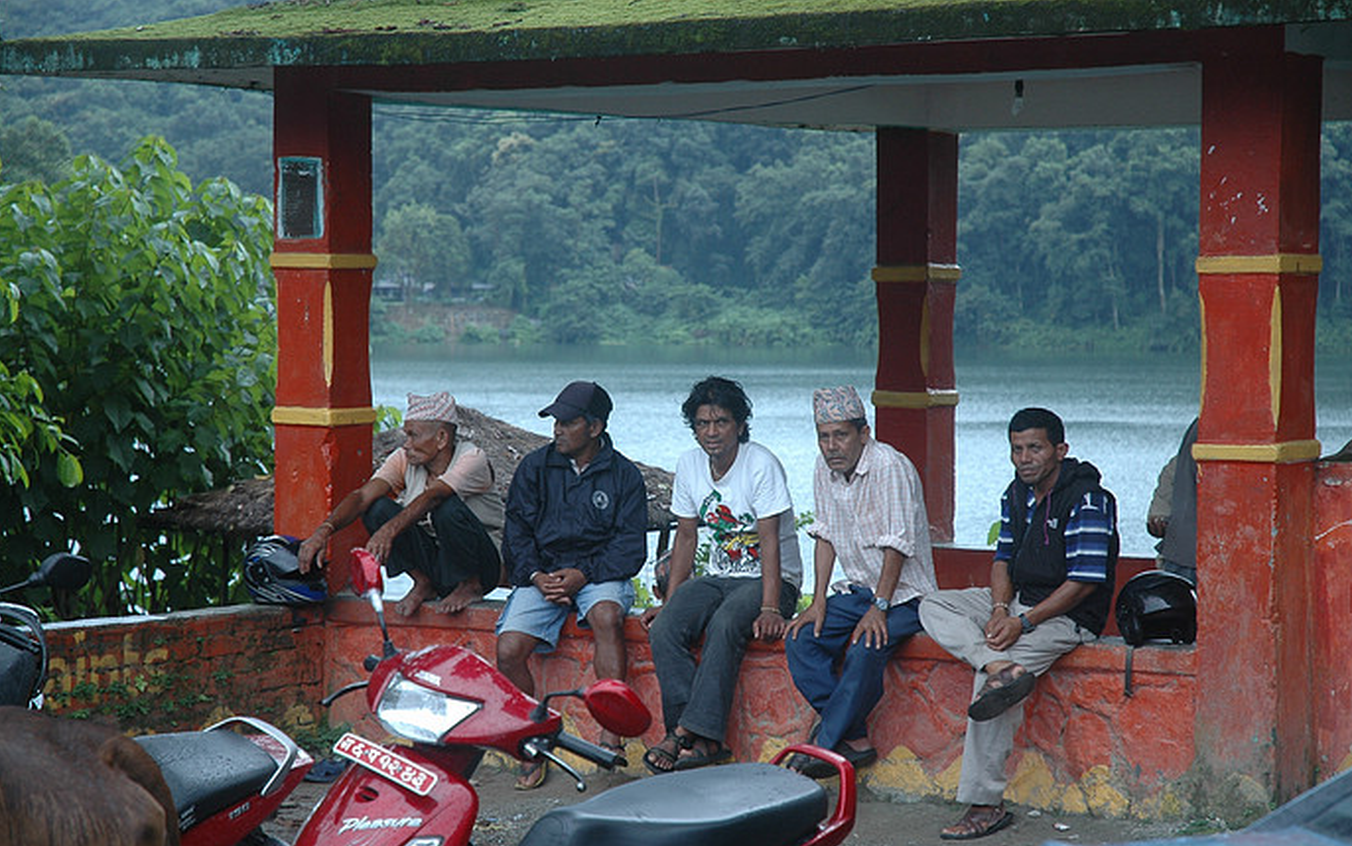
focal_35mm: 109
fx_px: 4017
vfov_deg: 12.0
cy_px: 457
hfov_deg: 19.1
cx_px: 668
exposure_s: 1/100
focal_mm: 70
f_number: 4.5
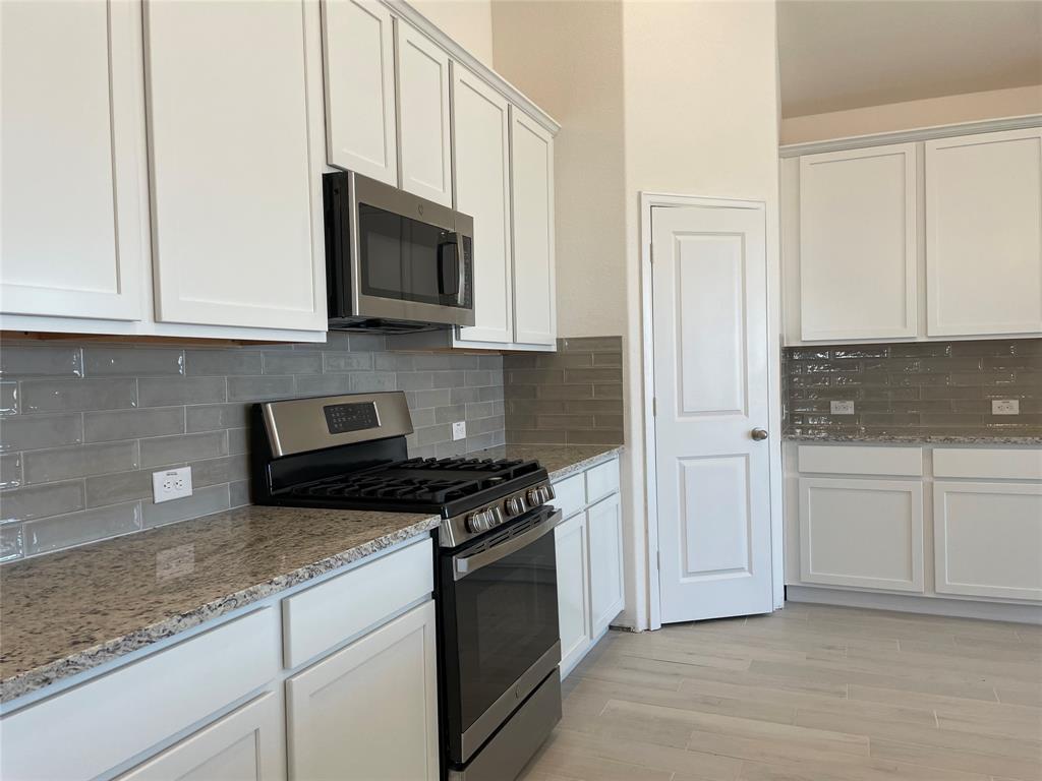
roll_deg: +1.8
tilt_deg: -1.6
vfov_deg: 53.1
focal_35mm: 26
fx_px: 783
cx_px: 521
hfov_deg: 67.3
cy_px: 390
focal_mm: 4.2
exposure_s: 1/120
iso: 64
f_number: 1.6
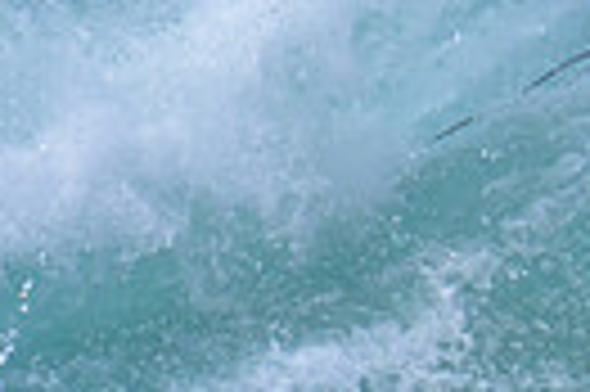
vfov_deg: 0.3
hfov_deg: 0.4
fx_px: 79256
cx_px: 1282
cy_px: 438
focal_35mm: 4842
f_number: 11
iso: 560
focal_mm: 800
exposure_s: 1/2000
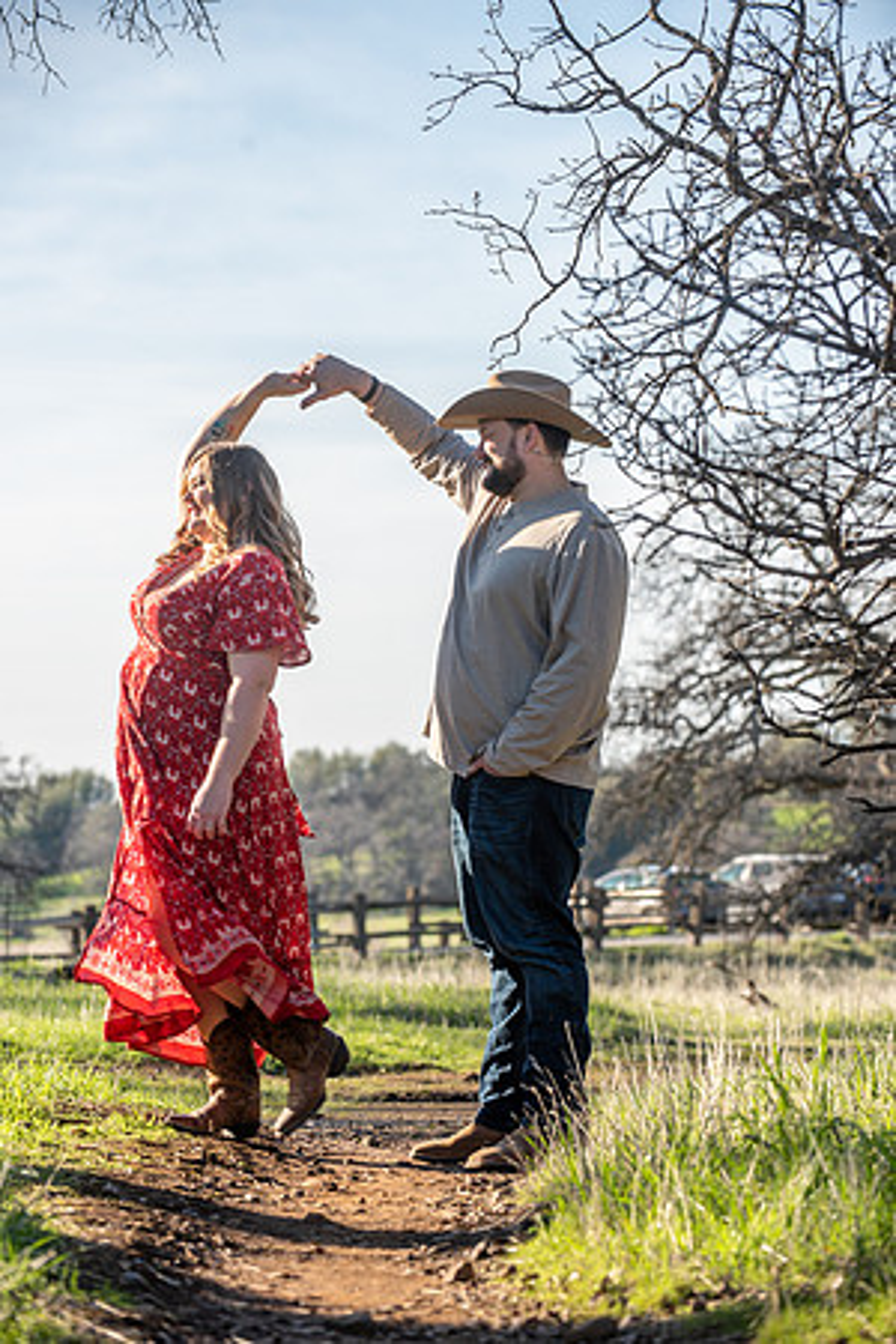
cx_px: 448
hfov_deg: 9.8
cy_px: 672
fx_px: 5226
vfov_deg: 14.7
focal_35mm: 140
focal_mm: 140
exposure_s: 1/250
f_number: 4.5
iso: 50
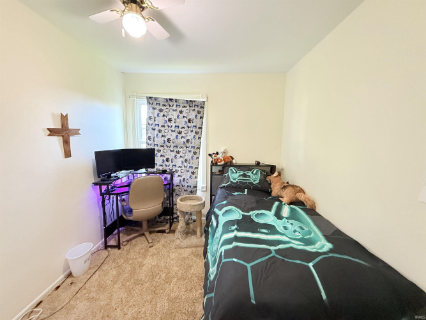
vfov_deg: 85.7
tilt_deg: -6.9
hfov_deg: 102.1
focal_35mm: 14
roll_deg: -1.1
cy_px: 160
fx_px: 172
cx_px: 213
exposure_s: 1/60
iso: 640
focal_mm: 2.22
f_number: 2.2
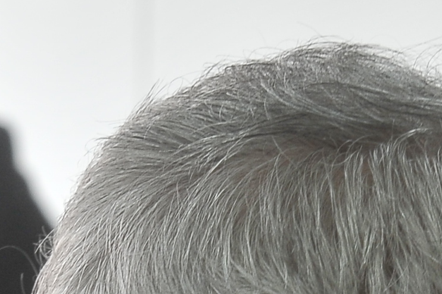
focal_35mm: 717
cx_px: 132
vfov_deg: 1.9
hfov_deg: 2.9
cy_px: 536
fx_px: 8799
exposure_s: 1/20
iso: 800
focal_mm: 125
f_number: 10
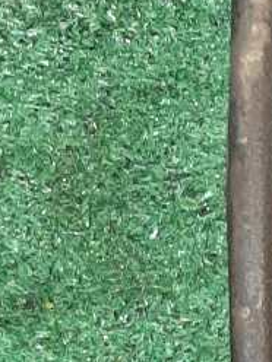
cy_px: 730
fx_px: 1582
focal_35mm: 151
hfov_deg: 9.7
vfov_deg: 11.7
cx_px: 311
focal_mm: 3.93
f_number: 1.7
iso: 271
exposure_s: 1/25
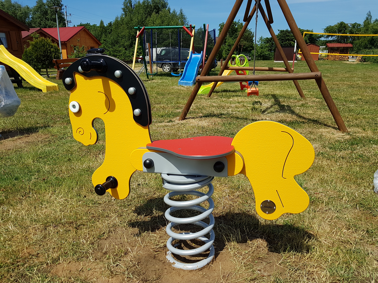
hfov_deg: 67.3
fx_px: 284
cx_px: 189
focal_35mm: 26
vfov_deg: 53.1
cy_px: 142
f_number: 1.7
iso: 50
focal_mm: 4.2
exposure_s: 1/3016
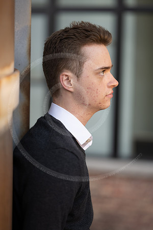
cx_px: 76
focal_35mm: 85
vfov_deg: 23.9
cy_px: 115
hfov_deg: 16.1
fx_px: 542
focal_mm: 85
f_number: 1.8
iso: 200
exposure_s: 1/200
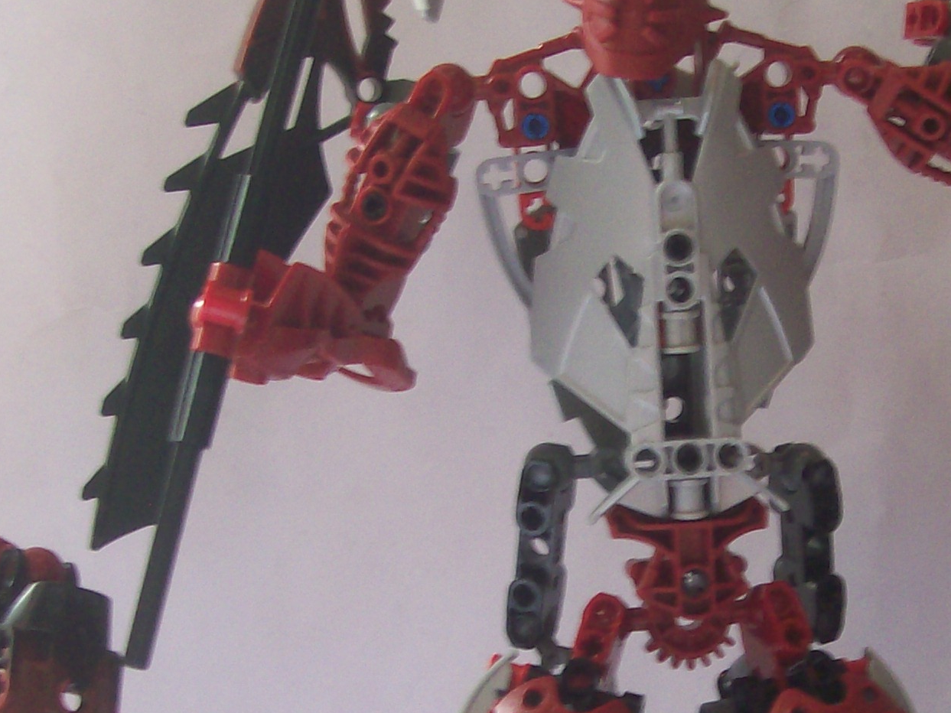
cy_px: 632
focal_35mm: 89
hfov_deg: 21.9
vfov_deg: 16.4
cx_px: 670
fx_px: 2445
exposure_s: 1/32
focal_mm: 6
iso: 80
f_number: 2.7
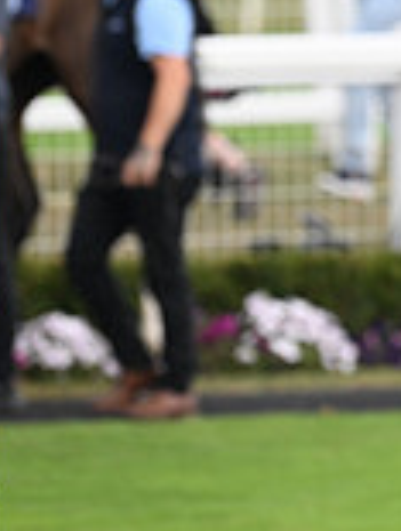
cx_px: 895
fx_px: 11045
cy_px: -91
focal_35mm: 718
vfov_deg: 2.8
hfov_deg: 2.1
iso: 800
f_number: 4.5
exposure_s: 1/1250
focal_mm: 200
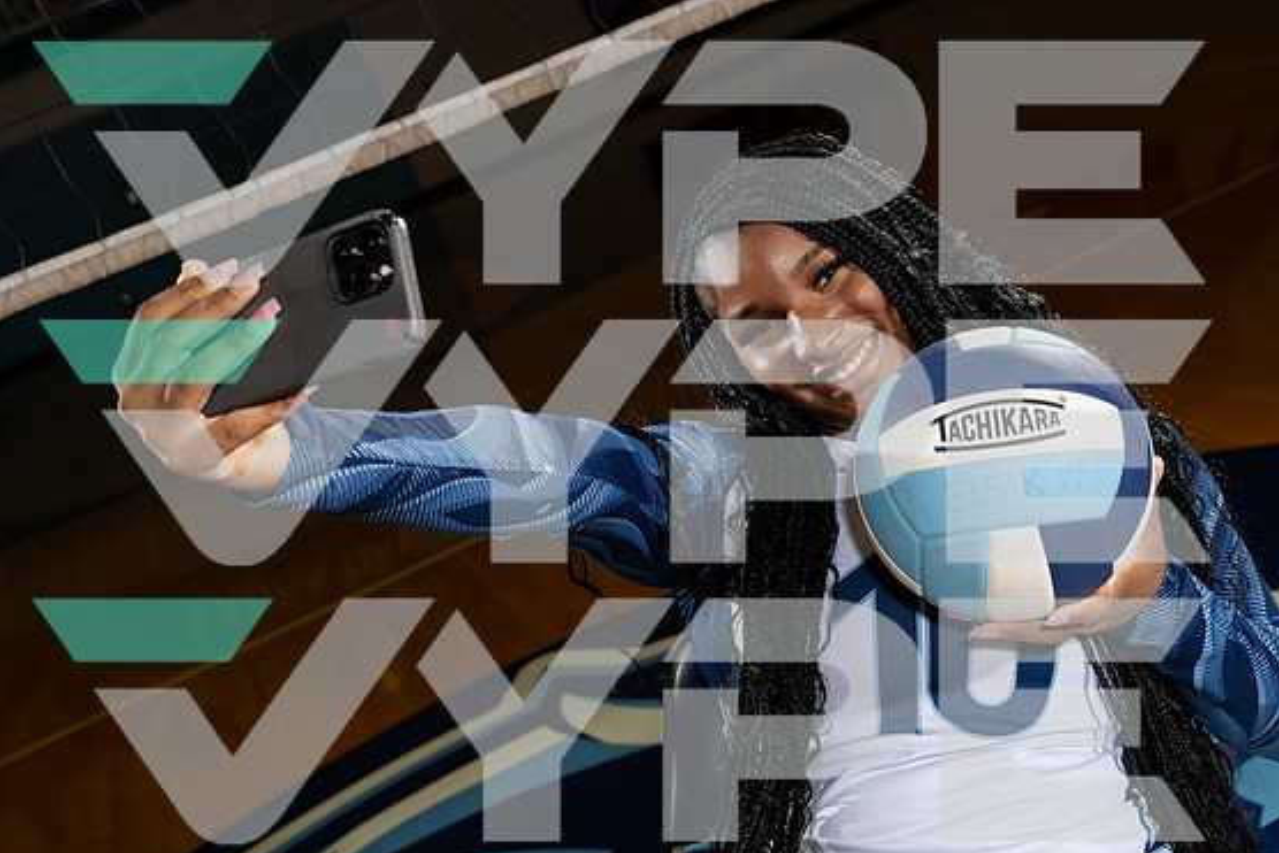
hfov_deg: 41.1
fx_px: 1706
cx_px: 626
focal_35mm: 48
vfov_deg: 28.1
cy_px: 443
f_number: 6.3
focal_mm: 46
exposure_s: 1/250
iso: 250
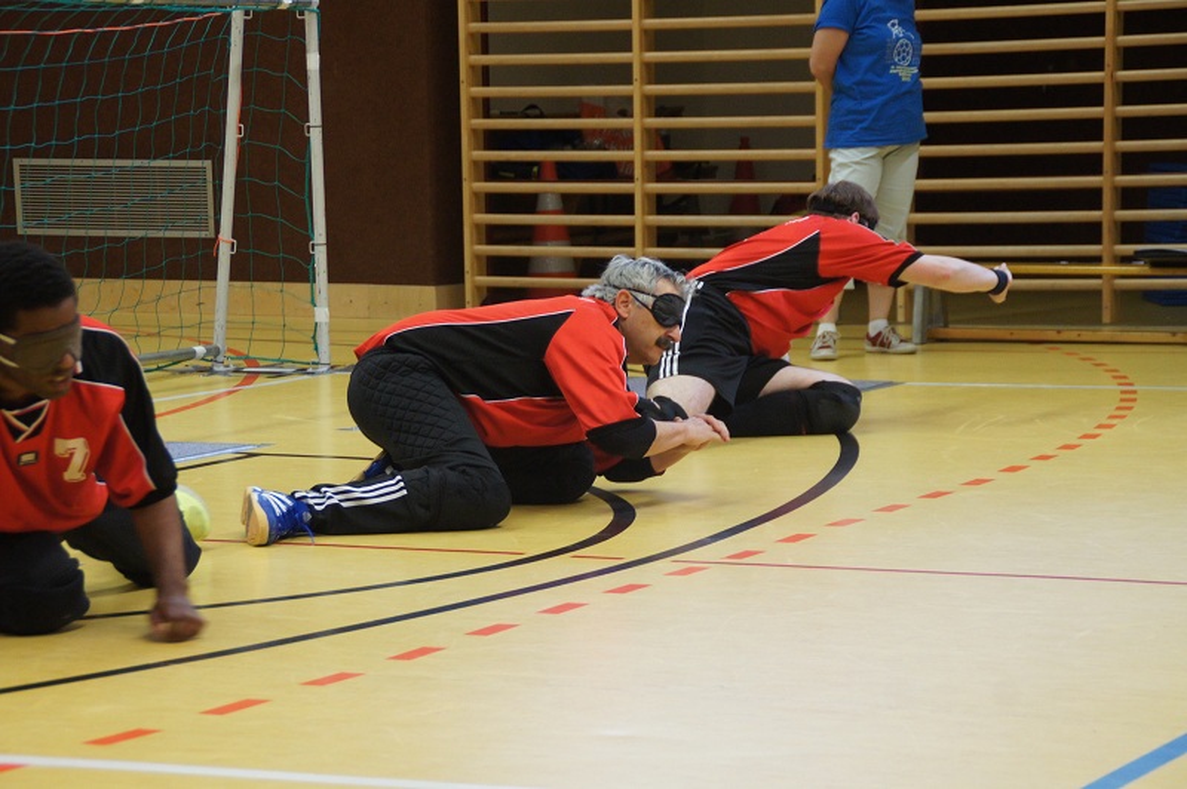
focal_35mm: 120
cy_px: 394
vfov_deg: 11.4
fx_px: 3953
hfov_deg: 17.1
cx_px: 594
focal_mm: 80
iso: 1600
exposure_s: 1/50
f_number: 5.6
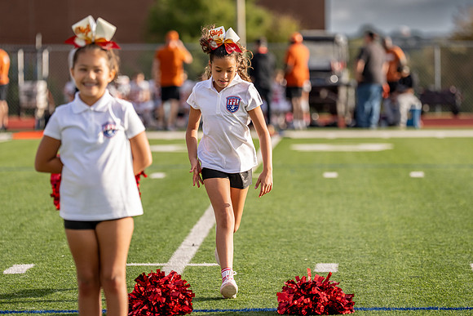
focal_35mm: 209
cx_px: 228
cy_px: 142
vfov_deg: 6.6
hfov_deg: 9.8
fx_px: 2745
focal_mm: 158
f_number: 2.8
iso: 250
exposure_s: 1/3200
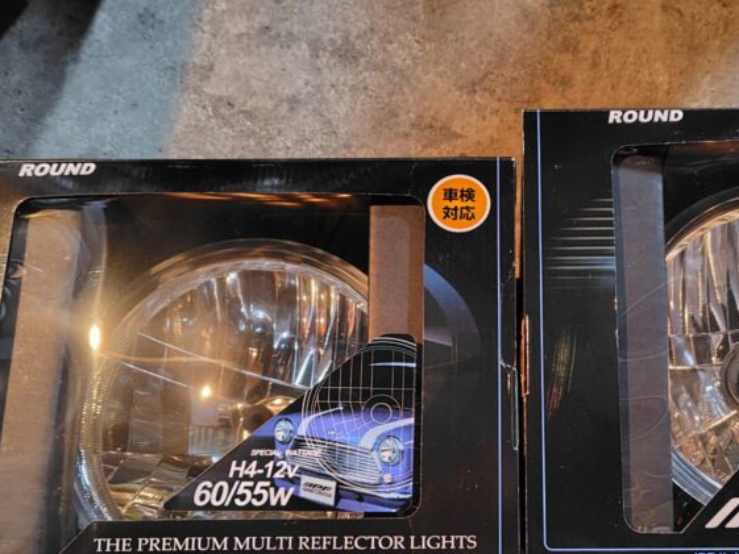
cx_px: 510
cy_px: 357
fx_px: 897
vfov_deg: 34.1
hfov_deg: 44.0
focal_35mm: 42
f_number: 1.9
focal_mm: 5.6
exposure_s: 1/33.3
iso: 2001
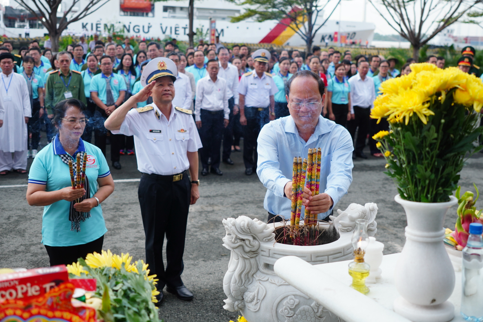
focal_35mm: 45
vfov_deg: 29.9
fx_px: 604
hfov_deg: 43.6
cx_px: 242
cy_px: 161
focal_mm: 30
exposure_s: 1/500
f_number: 2.8
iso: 125
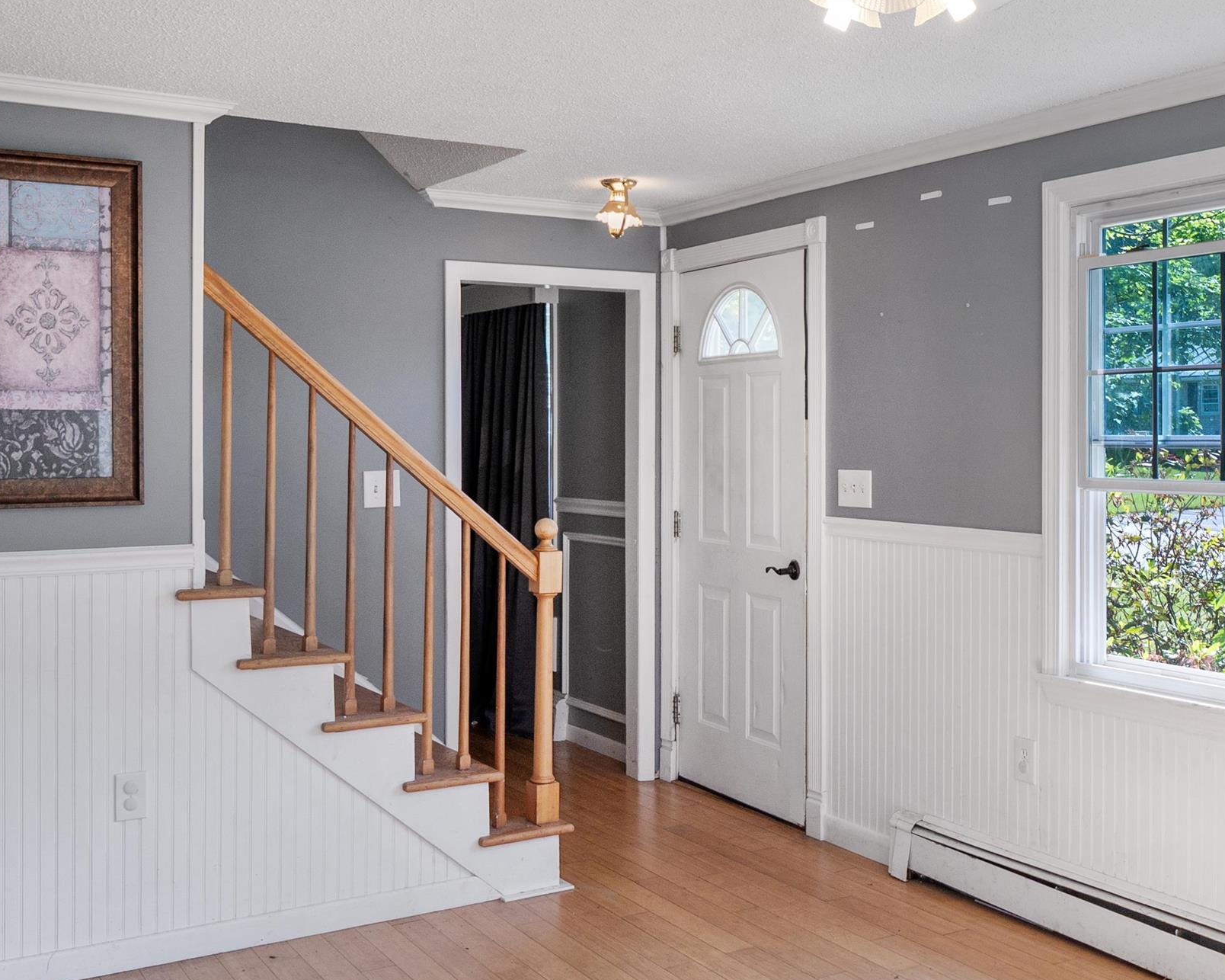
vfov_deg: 36.5
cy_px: 453
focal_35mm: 41
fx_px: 1486
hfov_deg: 44.5
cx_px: 747
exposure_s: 1/80
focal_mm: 11
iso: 200
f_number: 3.2
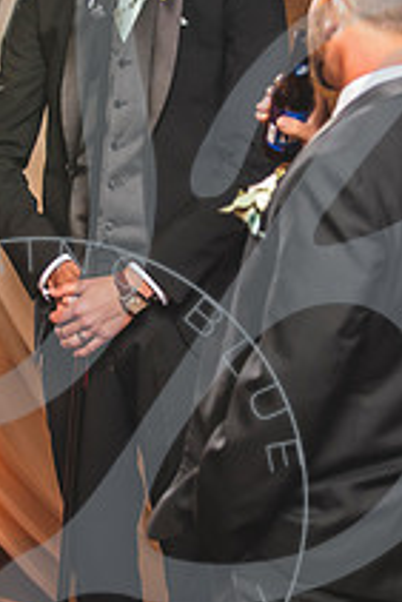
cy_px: 285
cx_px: 171
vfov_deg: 13.8
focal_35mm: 149
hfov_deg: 9.2
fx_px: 2491
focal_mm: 70
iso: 800
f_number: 2.8
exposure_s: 1/160
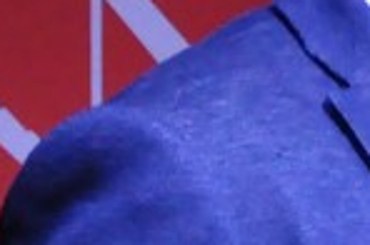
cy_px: 30
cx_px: 558
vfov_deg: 1.1
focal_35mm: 1231
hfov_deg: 1.7
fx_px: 12624
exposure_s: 1/100
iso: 3200
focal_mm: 105
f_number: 5.3
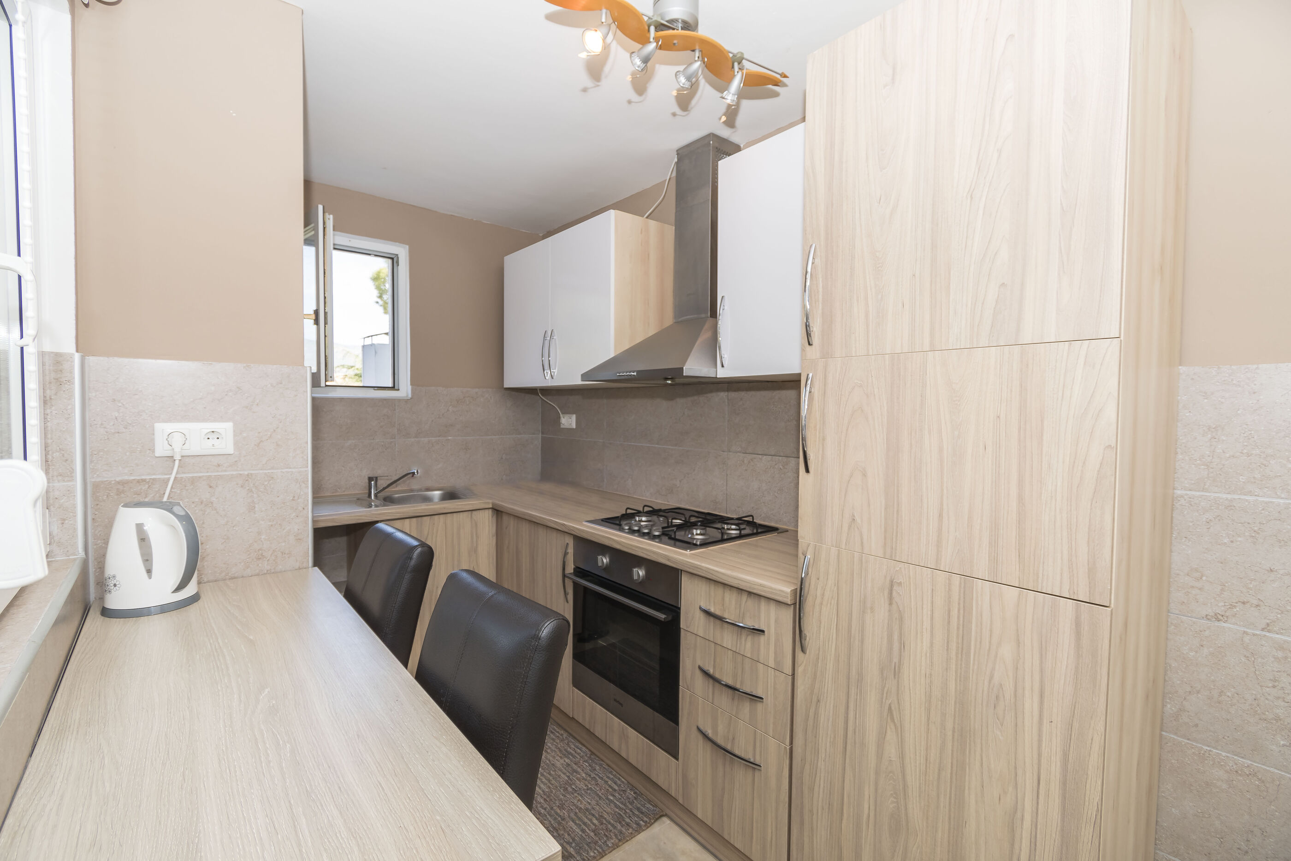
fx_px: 538
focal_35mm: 15
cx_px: 646
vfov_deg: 77.3
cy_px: 430
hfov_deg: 100.4
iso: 160
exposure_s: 1/60
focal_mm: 10
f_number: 4.5
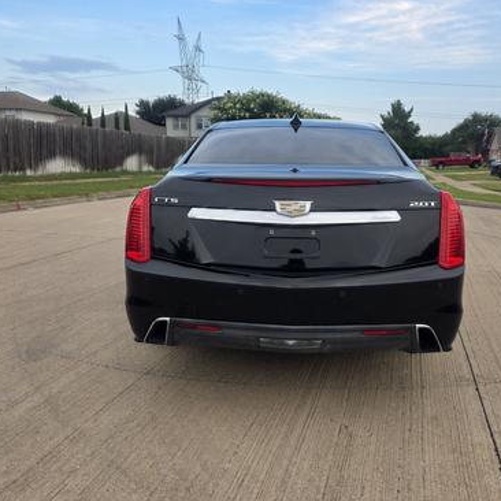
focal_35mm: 28
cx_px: 271
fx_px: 458
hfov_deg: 57.2
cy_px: 257
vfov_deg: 57.3
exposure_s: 1/359
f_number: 1.7
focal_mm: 6.3
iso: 50
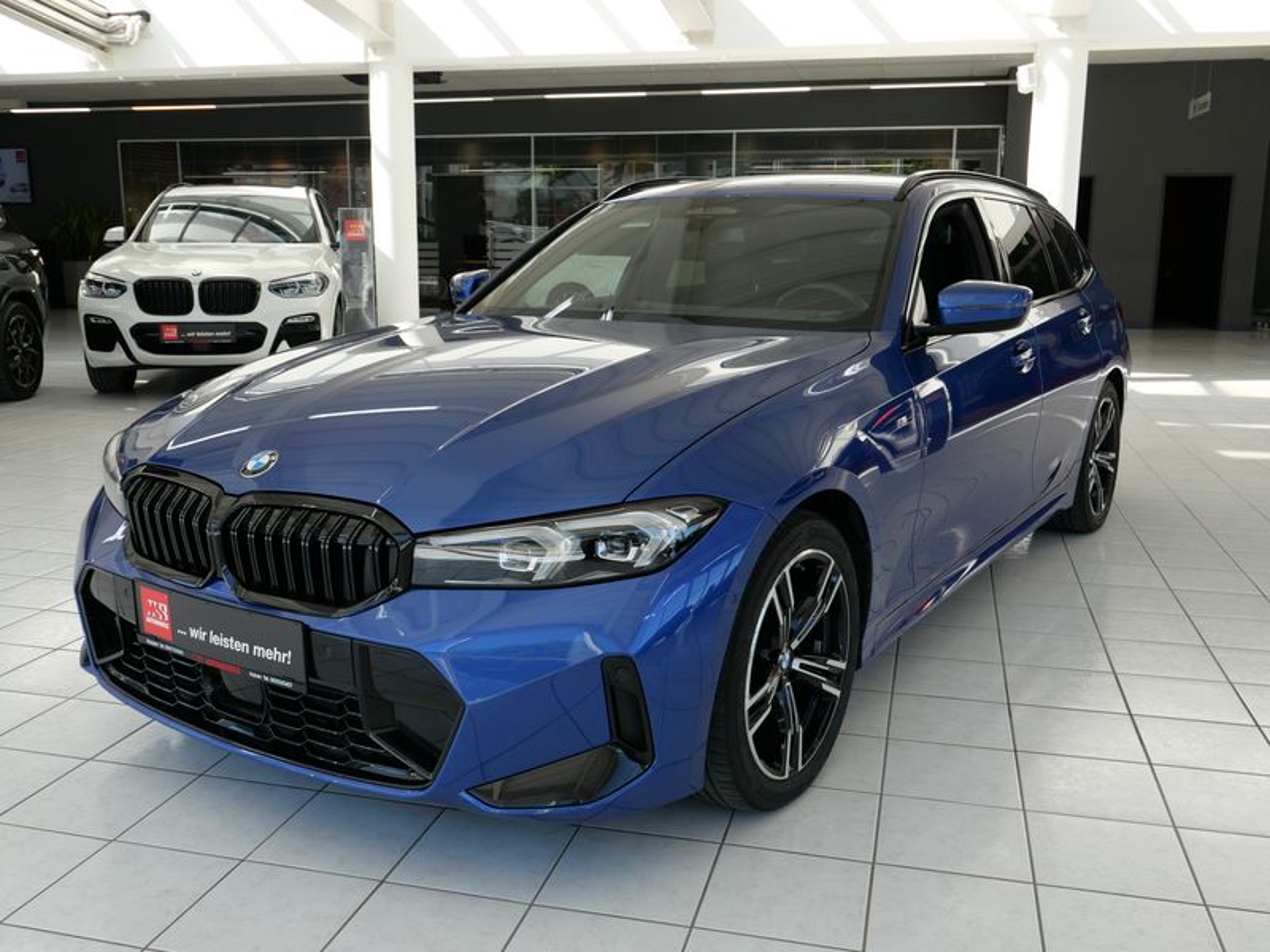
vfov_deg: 45.4
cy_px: 476
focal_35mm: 31
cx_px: 635
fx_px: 1137
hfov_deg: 58.4
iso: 200
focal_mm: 14.1
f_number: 5
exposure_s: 1/125
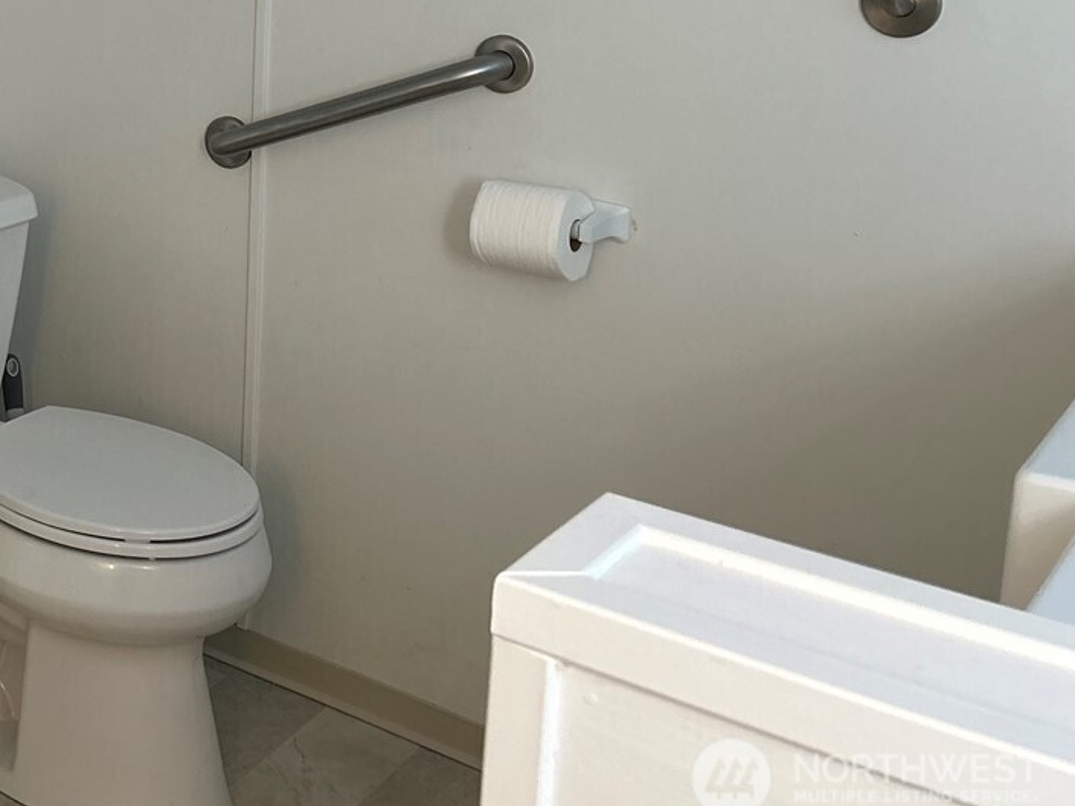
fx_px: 1833
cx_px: -134
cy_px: -75
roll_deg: -1.2
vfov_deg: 23.3
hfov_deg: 29.2
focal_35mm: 59
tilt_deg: -6.5
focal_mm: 5.7
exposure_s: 1/120
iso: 80
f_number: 1.5
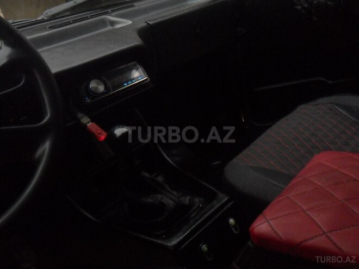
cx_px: 180
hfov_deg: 50.1
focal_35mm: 37
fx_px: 384
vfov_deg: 38.7
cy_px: 134
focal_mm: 6.6
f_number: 4
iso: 400
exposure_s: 1/45
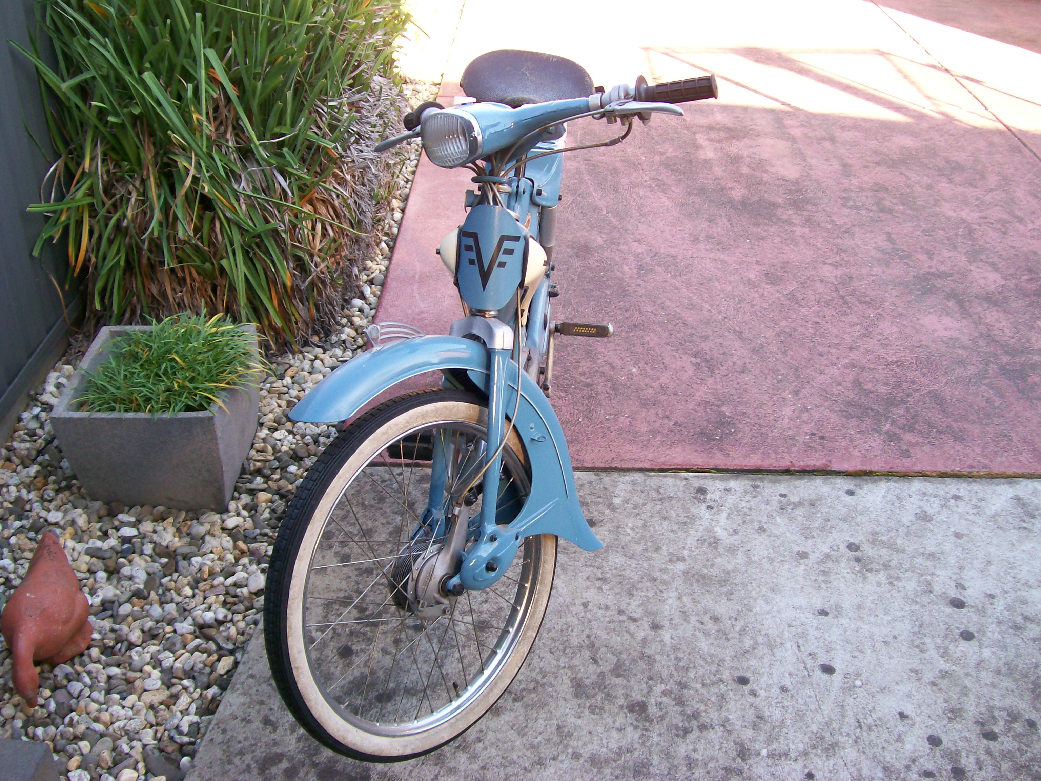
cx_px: 520
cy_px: 390
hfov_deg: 51.4
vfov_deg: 39.7
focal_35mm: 36
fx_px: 1083
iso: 80
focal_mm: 6
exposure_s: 1/87
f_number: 2.7
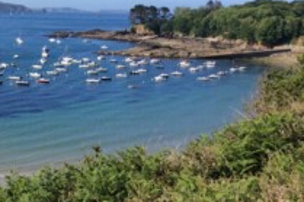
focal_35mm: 66
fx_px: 557
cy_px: 39
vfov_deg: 20.3
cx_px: 20
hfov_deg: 29.1
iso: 32
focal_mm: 3.3
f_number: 2.4
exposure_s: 1/1546
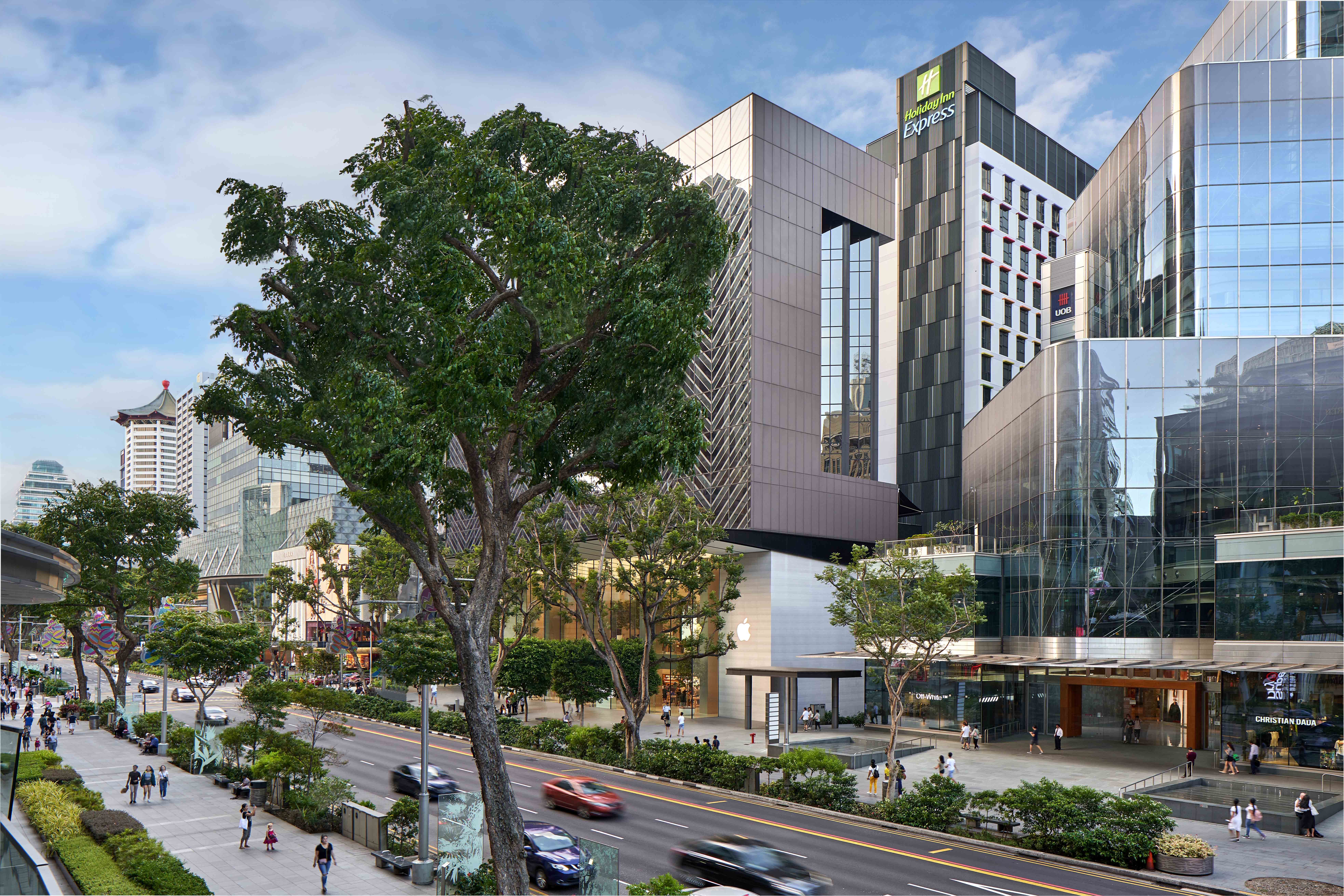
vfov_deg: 53.2
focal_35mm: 24
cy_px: 448
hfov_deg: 73.7
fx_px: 896
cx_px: 672
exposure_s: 1/4
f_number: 8
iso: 200
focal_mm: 24
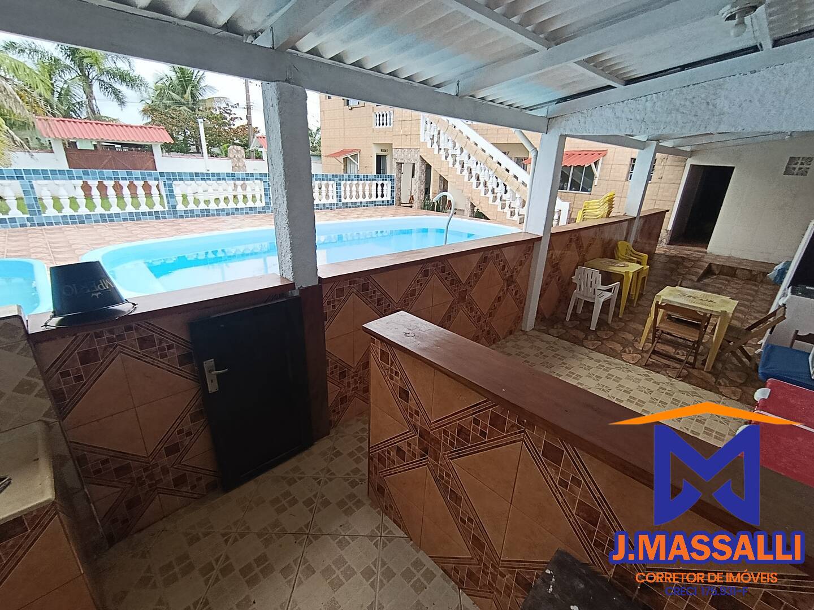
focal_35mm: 16
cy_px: 305
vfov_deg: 78.1
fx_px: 376
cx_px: 407
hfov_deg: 94.5
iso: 71
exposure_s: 1/120
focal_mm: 1.65
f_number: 2.2
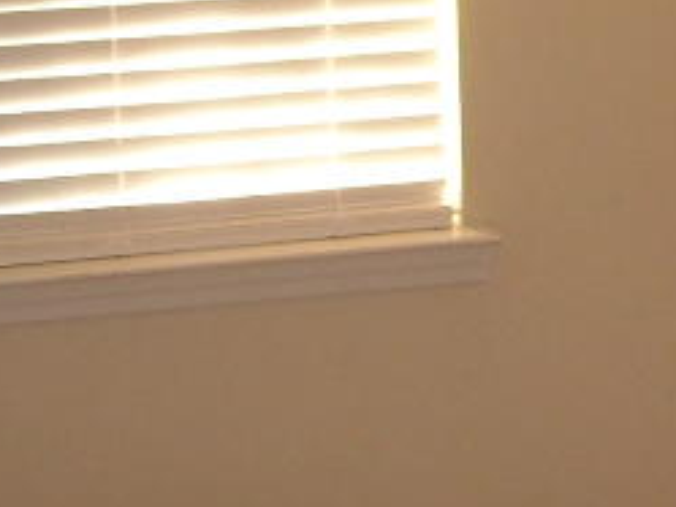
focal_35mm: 144
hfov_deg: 13.5
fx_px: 2813
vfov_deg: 10.1
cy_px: -114
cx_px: 695
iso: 200
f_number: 2.8
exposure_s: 1/31
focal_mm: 5.7
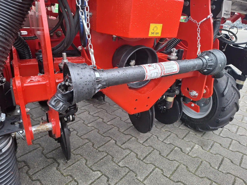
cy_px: 92
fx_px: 164
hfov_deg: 73.9
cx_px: 124
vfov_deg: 58.9
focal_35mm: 23
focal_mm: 5.54
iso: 50
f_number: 1.8
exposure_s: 1/100
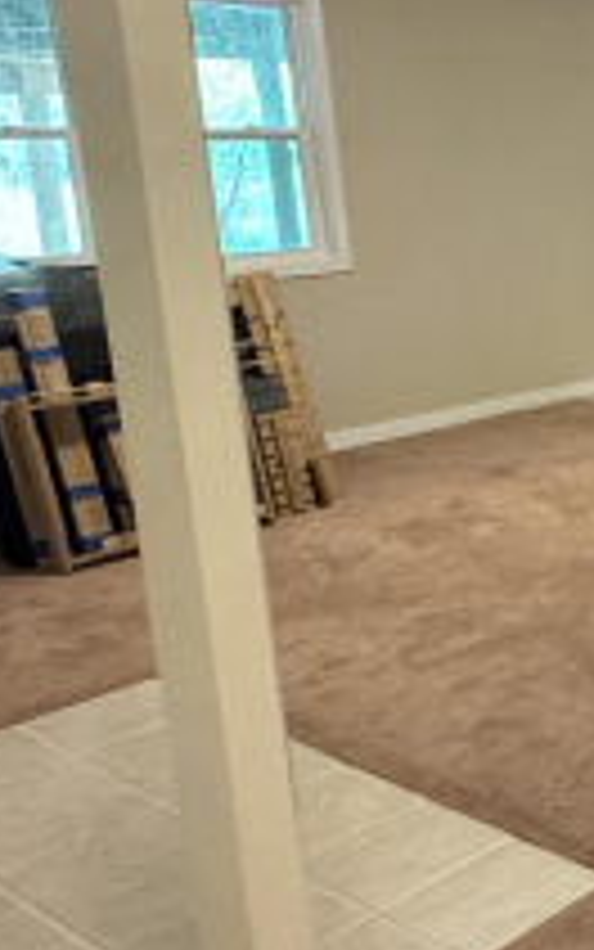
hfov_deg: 19.5
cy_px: 360
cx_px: 1105
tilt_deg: -11.2
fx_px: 1217
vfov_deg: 42.3
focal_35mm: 47
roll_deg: -1.0
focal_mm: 2.22
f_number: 2.2
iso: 800
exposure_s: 1/60
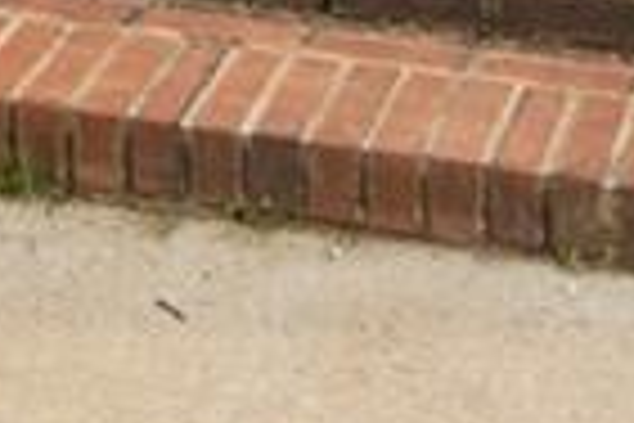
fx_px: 2694
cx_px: 360
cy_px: -1080
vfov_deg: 7.3
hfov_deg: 13.4
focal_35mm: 153
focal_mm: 21
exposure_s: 1/320
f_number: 8
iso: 200
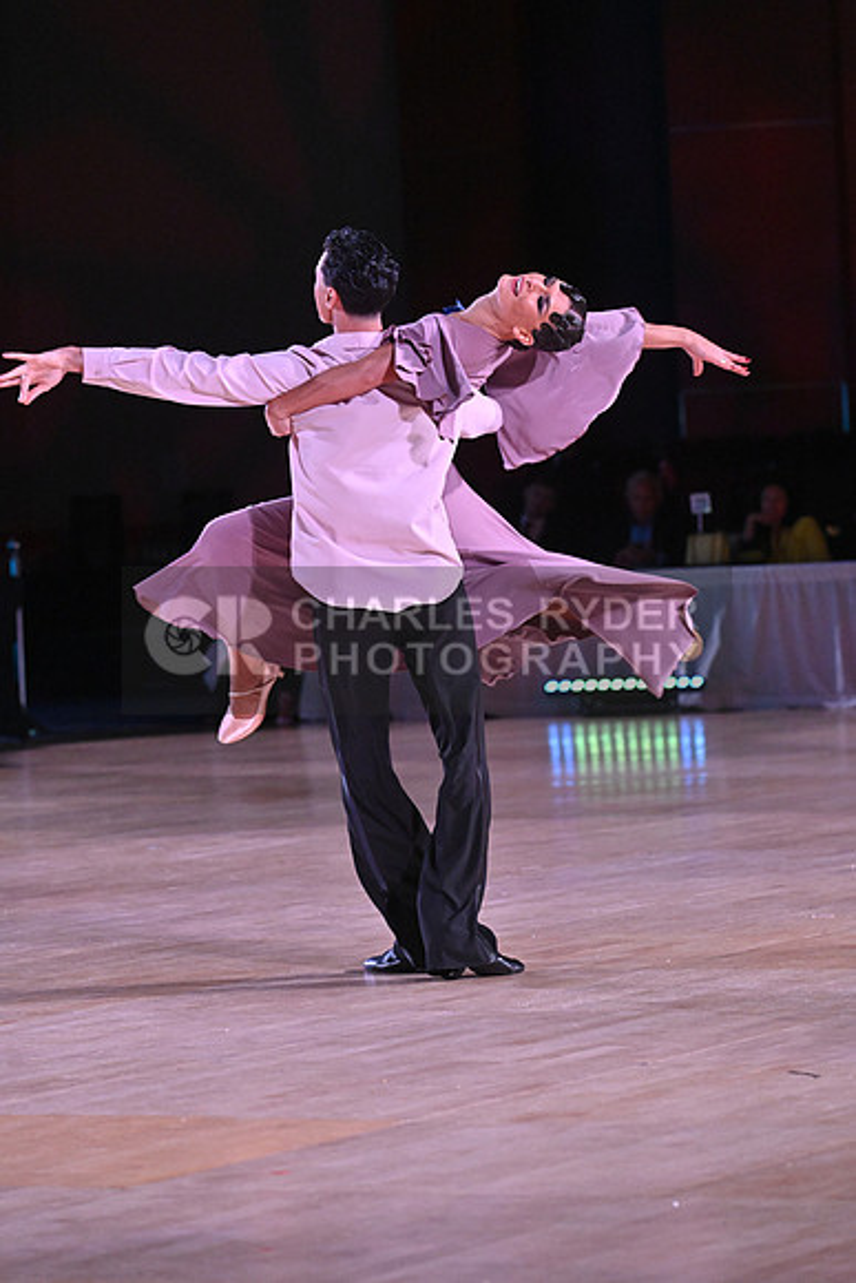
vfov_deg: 12.8
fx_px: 5703
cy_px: 642
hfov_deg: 8.6
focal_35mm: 160
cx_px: 428
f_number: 5.6
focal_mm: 160
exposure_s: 1/400
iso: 5000
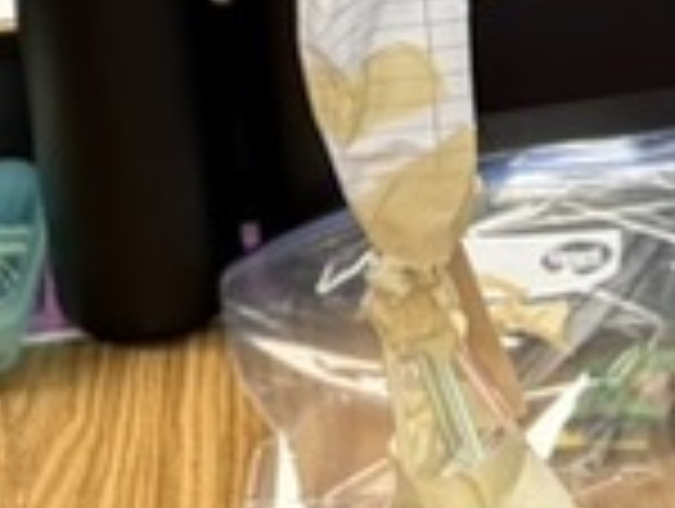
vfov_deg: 8.0
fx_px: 3457
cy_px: -548
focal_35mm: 177
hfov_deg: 11.1
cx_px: 459
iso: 125
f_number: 1.6
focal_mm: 5.96
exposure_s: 1/75
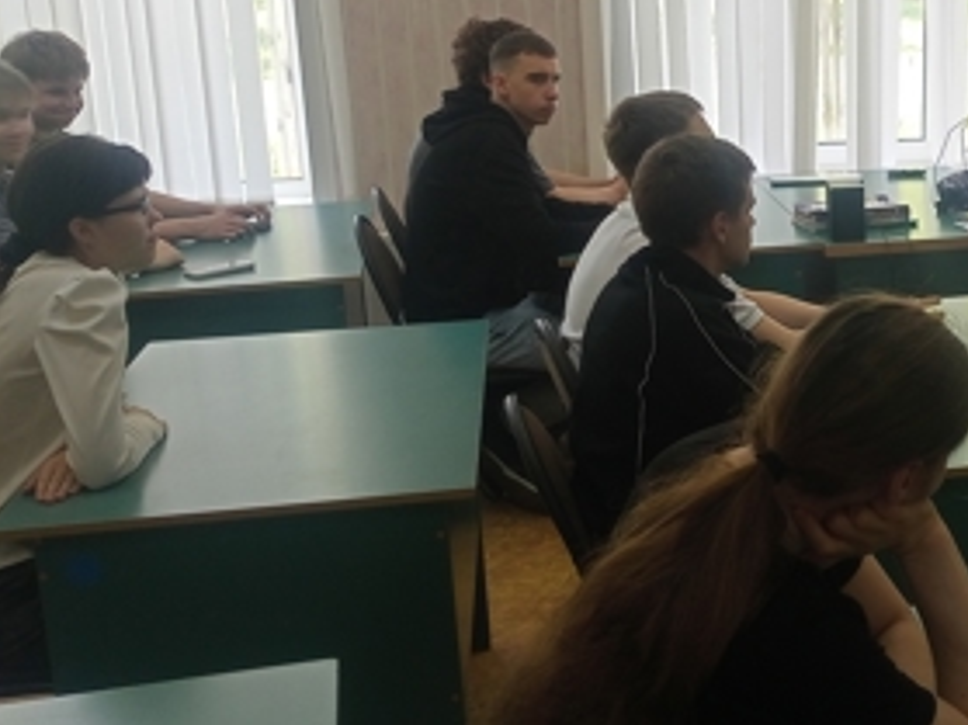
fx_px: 1873
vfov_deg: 21.9
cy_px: 330
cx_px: 904
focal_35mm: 67
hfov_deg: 27.7
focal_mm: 4.69
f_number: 1.8
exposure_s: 1/129
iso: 116
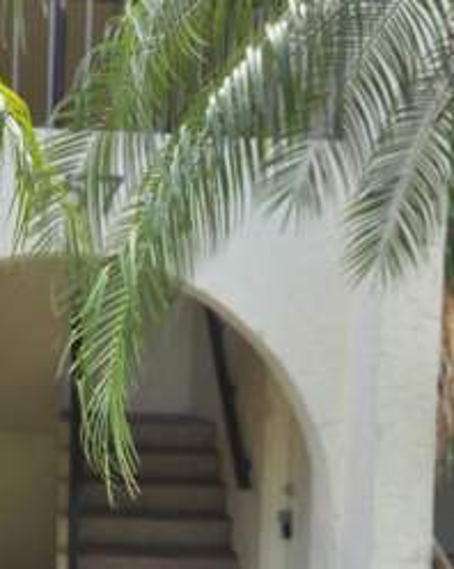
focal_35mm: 58
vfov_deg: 31.9
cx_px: 105
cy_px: 422
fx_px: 975
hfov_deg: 25.8
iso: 20
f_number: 1.8
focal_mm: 5.4
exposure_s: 1/142
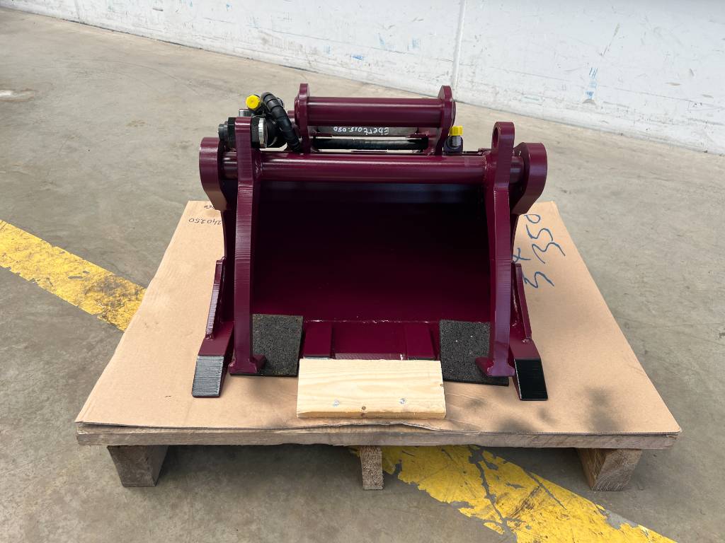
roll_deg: -0.5
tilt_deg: -36.0
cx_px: 362
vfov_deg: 53.1
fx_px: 545
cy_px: 272
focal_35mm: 26
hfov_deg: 67.3
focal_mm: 5.7
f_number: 1.5
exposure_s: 1/402
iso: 50
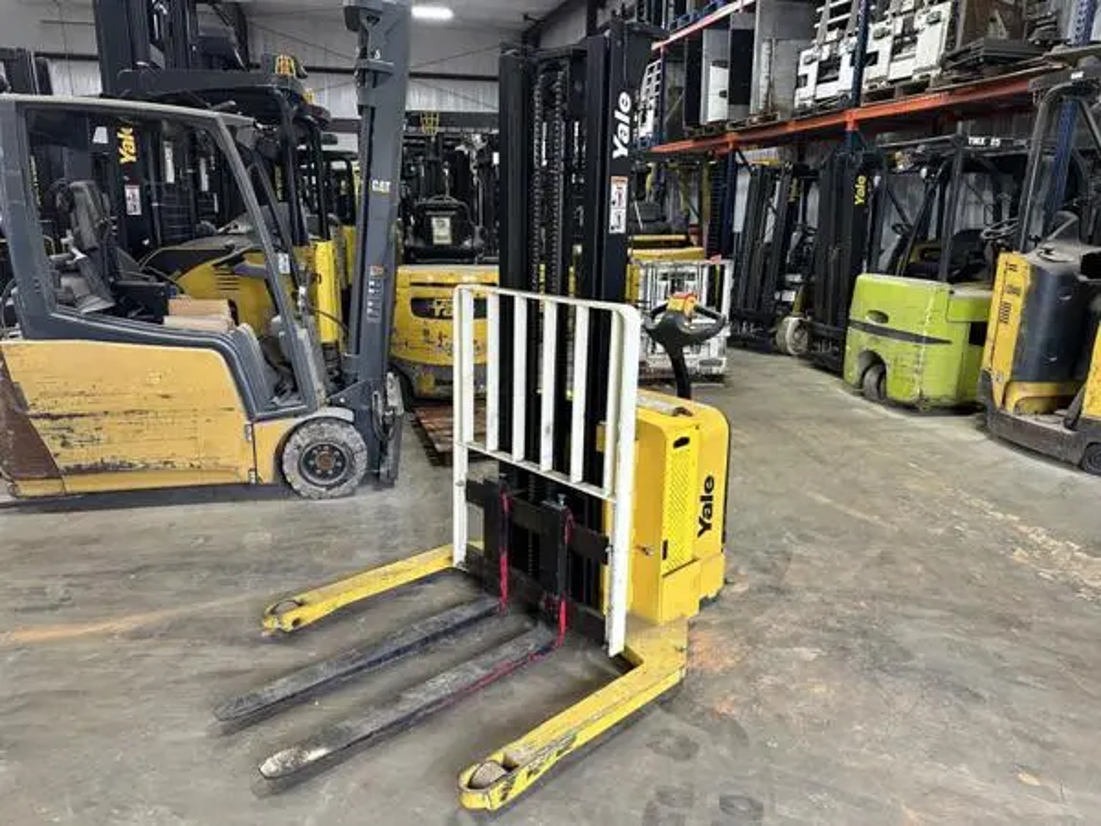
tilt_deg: -14.4
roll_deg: +0.0
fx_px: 763
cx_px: 550
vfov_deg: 56.8
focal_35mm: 24
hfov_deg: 71.6
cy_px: 413
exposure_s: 1/73
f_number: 1.78
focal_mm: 6.86
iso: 250
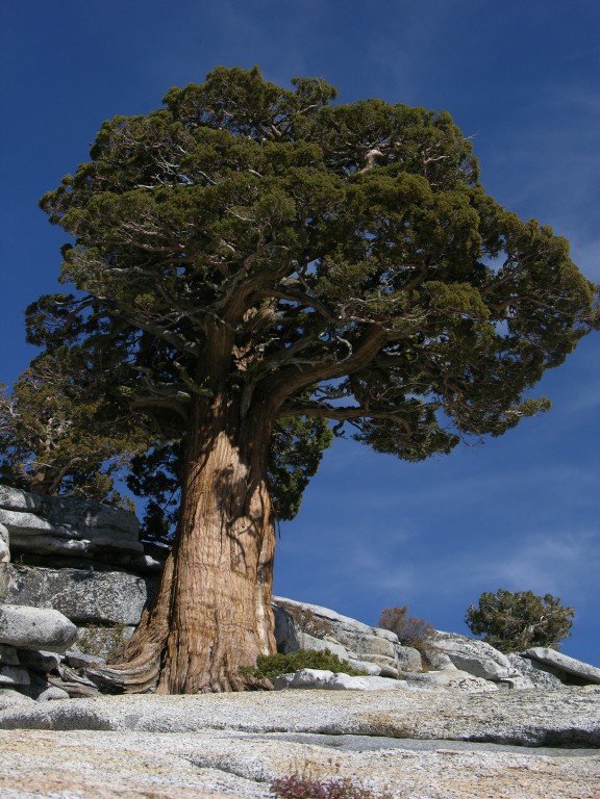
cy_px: 400
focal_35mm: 66
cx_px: 300
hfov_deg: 22.3
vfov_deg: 29.4
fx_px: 1525
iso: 50
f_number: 5.8
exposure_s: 1/382
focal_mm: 16.8
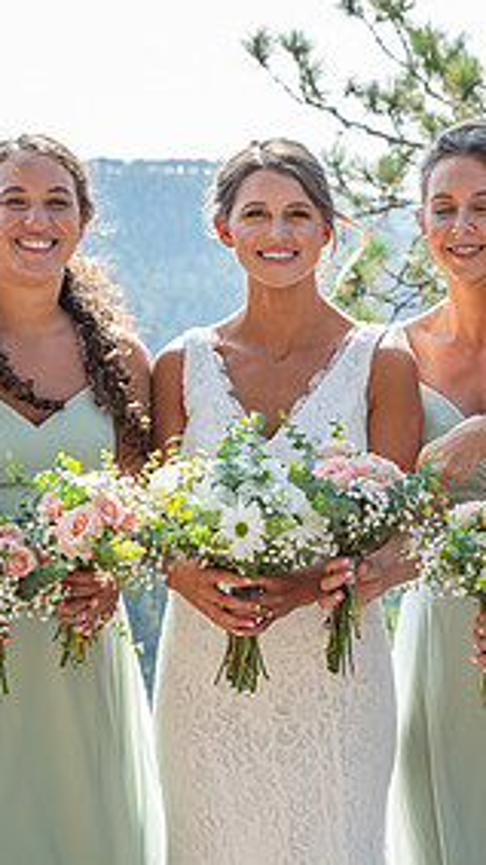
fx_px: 2362
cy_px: 417
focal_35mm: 103
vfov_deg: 20.8
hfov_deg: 11.7
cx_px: 272
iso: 125
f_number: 4.5
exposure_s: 1/160
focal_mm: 48
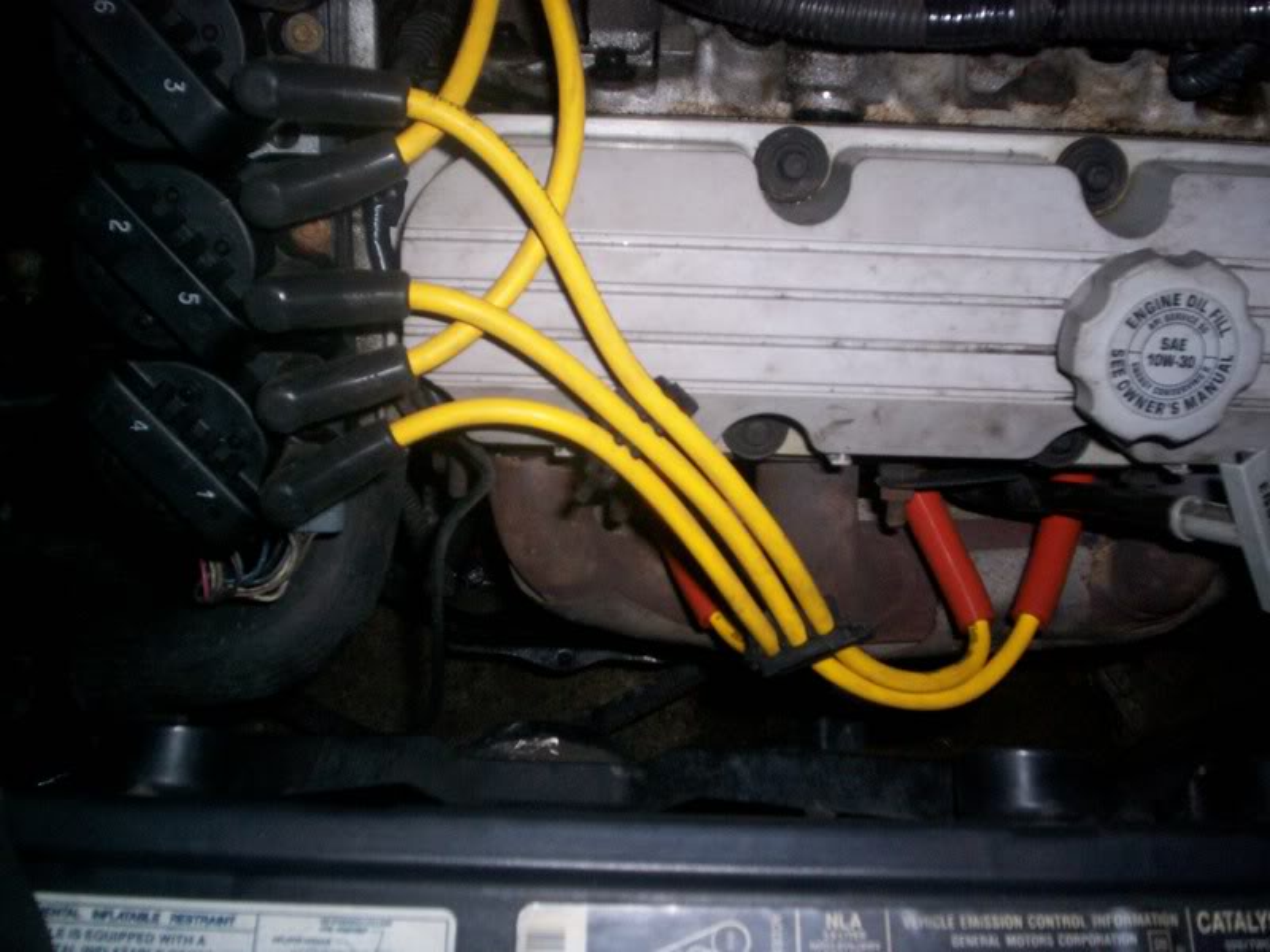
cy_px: 476
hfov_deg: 51.4
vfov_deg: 39.7
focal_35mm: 36
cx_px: 635
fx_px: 1321
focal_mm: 5.9
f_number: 4.5
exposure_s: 1/64
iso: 140
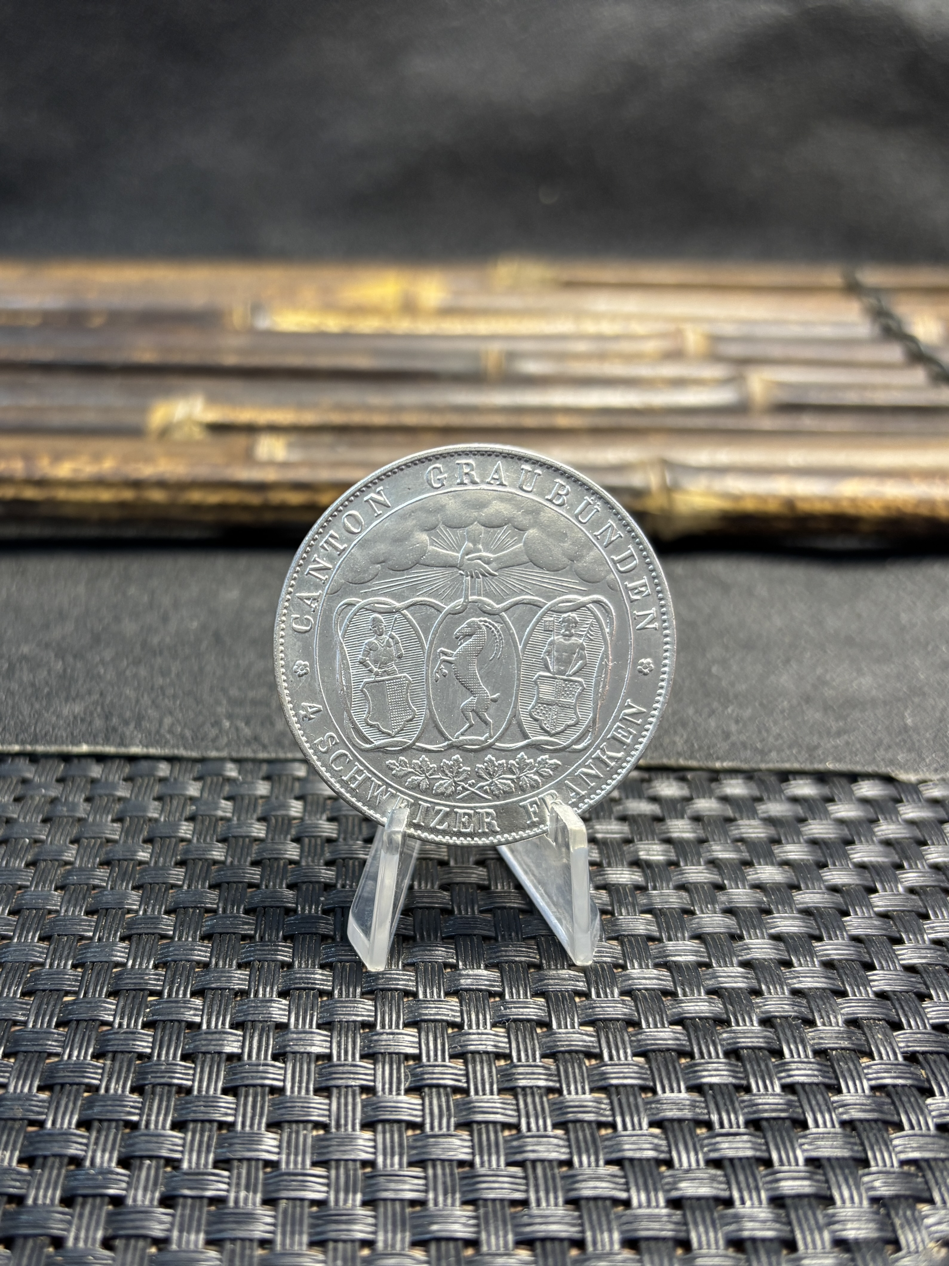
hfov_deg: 53.1
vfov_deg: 67.3
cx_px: 474
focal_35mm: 26
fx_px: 950
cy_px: 633
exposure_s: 1/50
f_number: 1.6
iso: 125
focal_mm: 5.96
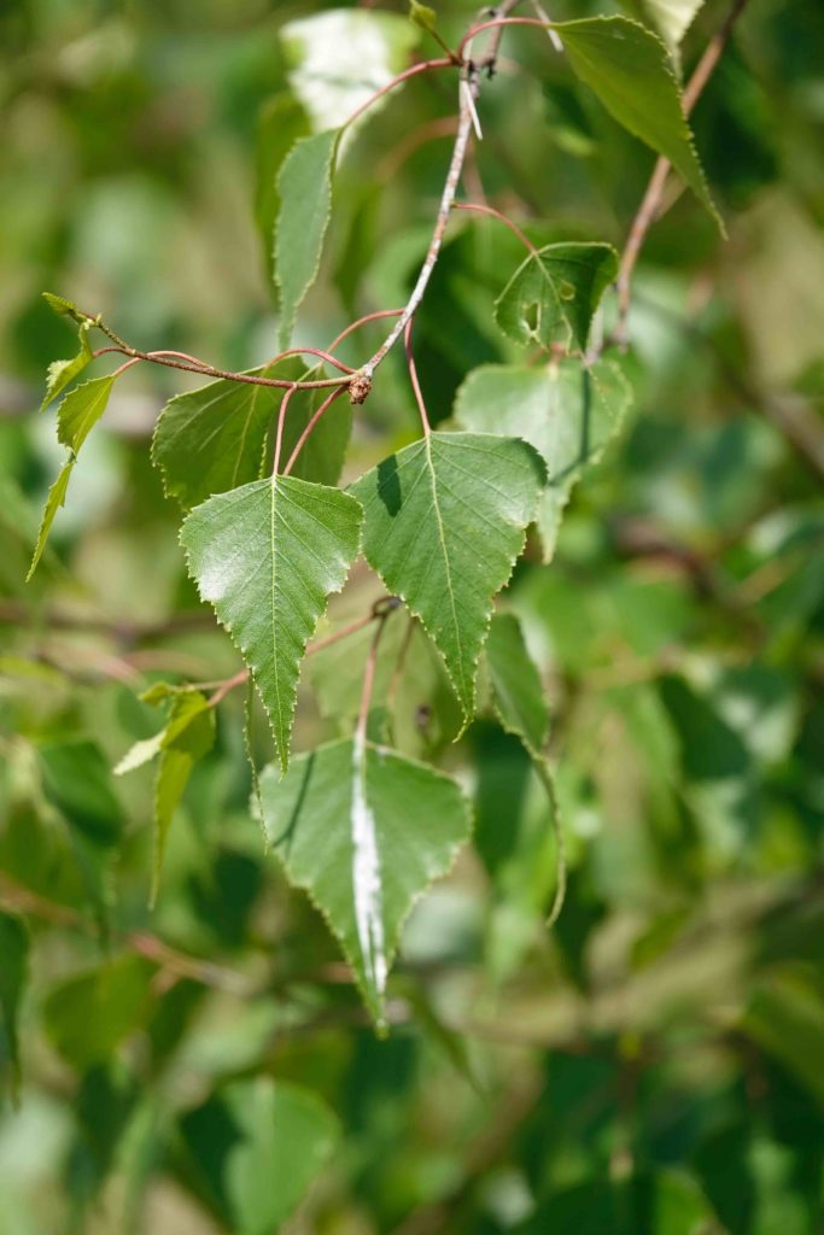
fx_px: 10296
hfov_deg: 4.6
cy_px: 618
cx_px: 412
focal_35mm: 300
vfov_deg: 6.9
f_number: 4
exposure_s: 1/500
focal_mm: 110.13
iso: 100
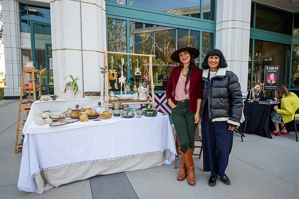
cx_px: 150
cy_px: 100
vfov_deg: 57.2
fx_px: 183
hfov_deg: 78.6
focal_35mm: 22
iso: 500
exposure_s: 1/500
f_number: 4
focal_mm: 22
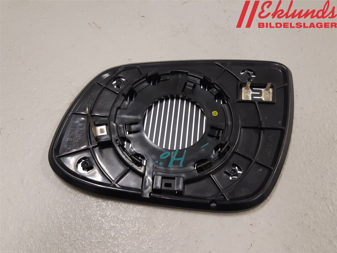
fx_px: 253
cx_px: 168
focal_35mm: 26
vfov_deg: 53.1
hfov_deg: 67.3
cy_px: 126
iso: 125
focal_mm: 3.93
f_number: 1.7
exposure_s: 1/50
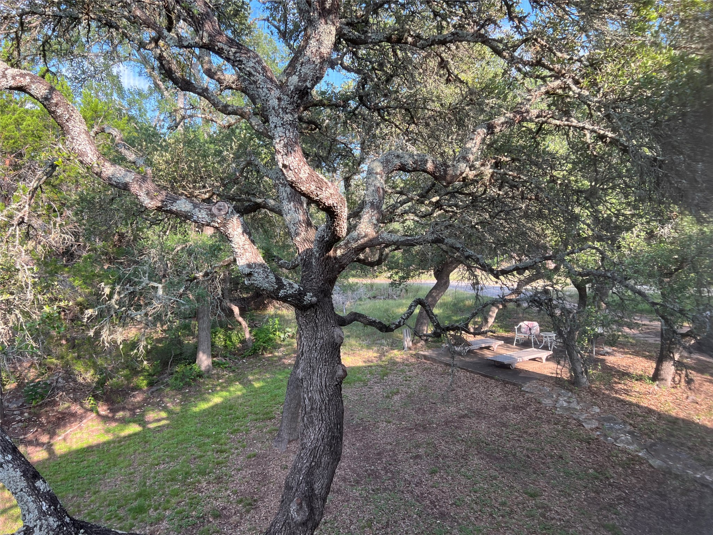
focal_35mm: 26
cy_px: 268
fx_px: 536
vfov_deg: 53.1
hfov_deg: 67.3
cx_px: 356
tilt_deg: -4.2
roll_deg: +0.8
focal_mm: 5.7
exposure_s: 1/290
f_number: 1.5
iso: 40
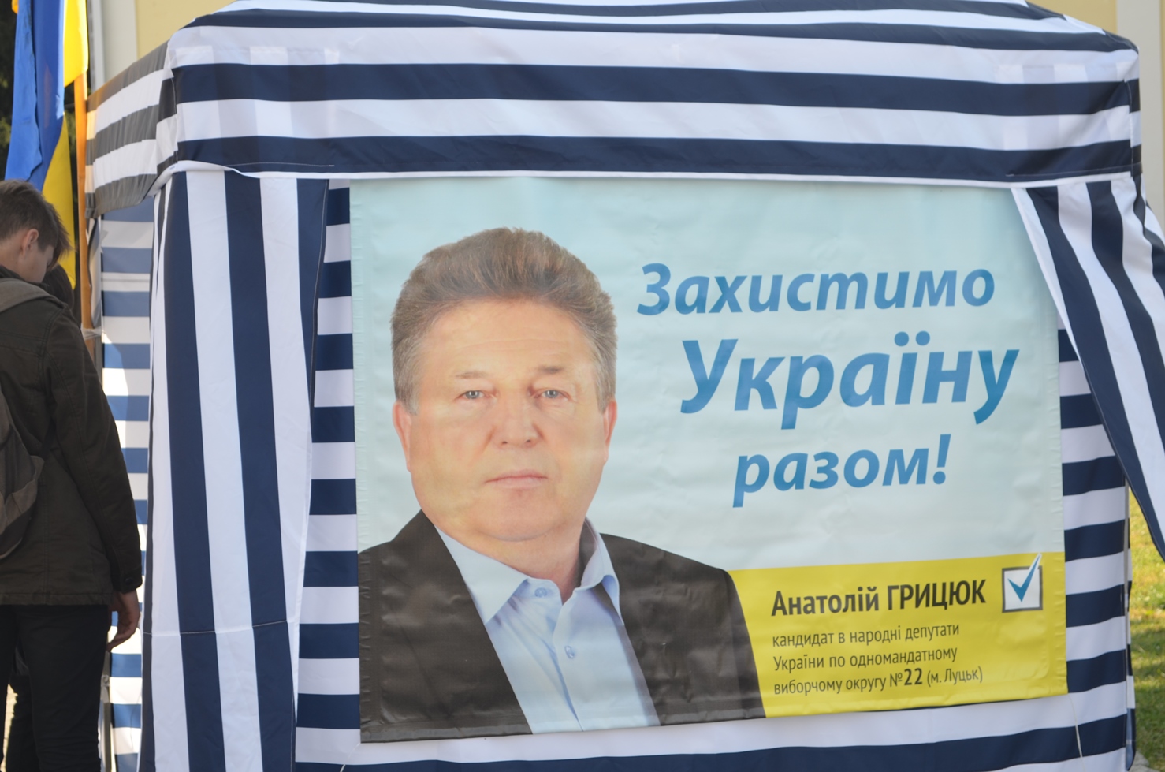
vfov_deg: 18.1
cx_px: 582
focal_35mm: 75
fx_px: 2422
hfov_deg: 27.0
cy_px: 386
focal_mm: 50
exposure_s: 1/125
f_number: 6.3
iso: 100
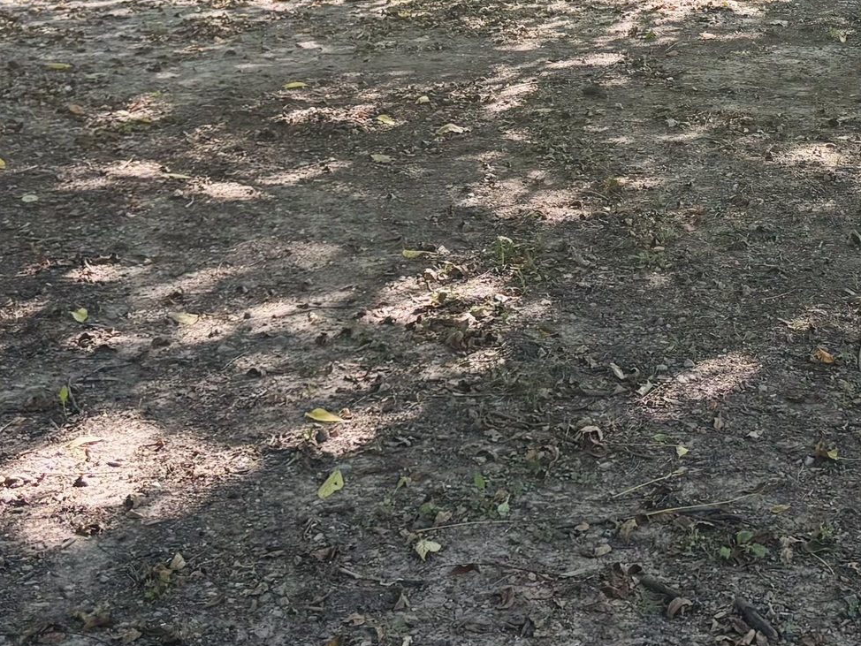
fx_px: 2040
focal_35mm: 82
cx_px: 862
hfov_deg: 22.9
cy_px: -277
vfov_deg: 16.6
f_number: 1.6
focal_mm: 5.96
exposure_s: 1/448
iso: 50
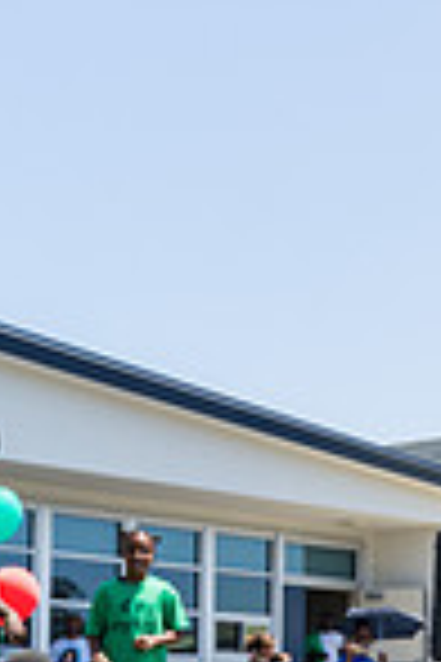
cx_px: 662
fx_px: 1580
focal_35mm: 86
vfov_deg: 22.8
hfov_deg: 14.8
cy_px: 639
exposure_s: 1/640
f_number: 4
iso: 100
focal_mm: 28
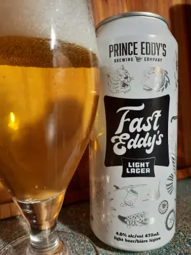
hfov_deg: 54.9
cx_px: 96
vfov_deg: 69.4
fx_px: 184
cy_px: 128
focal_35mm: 25
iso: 250
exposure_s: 1/30
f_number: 2
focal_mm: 4.6
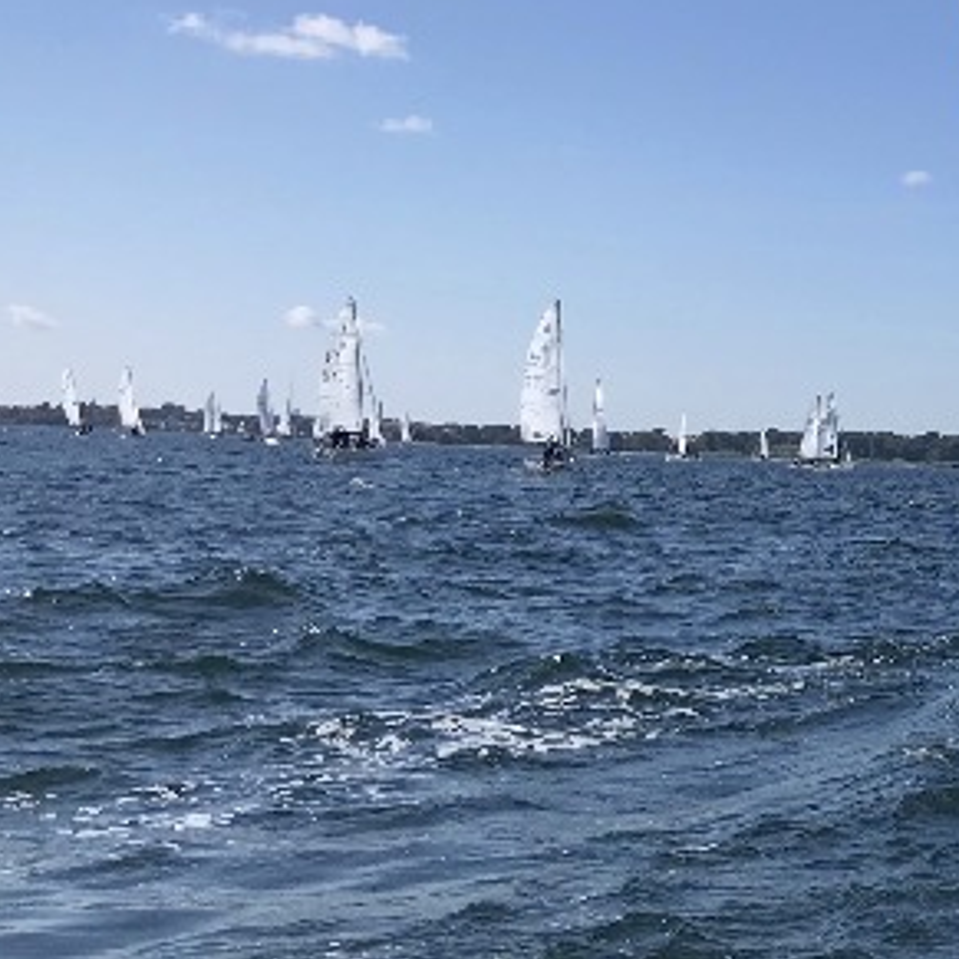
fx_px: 2131
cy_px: 527
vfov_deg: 25.3
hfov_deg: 23.6
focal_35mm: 68
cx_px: 1091
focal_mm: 3.99
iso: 20
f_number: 1.8
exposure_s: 1/4000
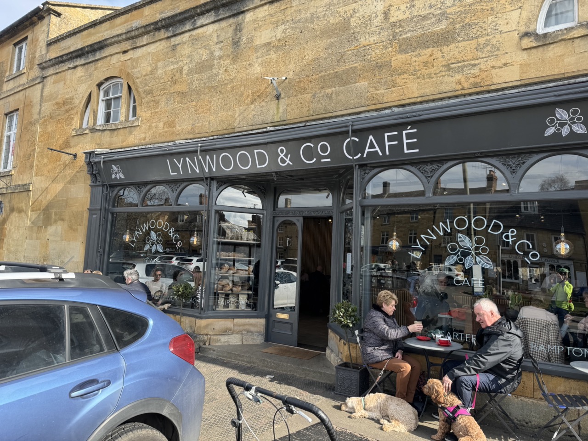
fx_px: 408
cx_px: 294
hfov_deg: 71.6
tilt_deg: +4.6
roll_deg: -3.1
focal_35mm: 24
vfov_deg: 56.8
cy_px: 220
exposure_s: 1/995
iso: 80
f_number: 1.78
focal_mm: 6.86
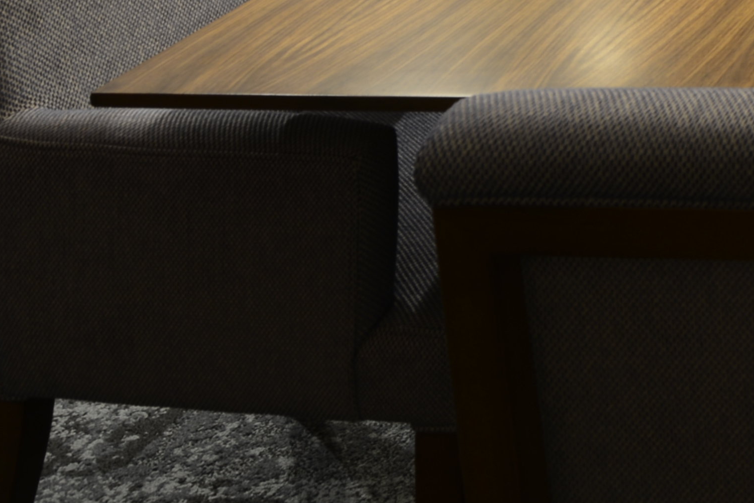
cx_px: 1357
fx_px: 1425
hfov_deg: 20.7
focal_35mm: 68
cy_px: -644
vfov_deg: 14.5
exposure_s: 3
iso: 100
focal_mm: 14
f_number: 9
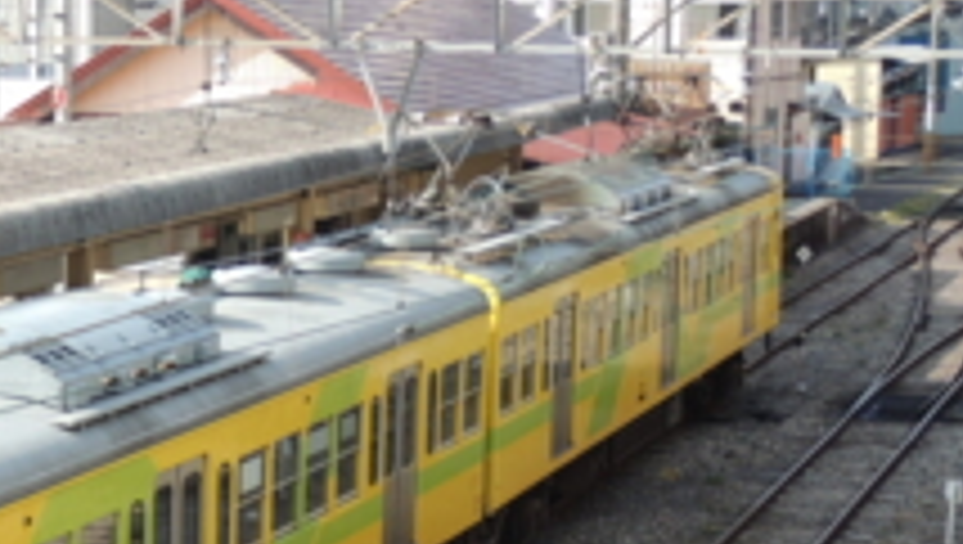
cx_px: -94
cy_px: 670
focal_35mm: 122
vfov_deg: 9.8
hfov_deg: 17.0
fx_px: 3119
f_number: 3.6
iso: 100
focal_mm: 8.9
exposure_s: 1/400
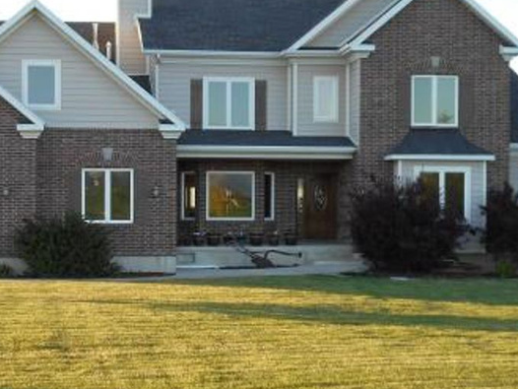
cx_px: 163
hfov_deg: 26.8
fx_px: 1078
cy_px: 211
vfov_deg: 20.5
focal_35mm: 72
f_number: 3.9
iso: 80
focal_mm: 6.7
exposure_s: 1/100
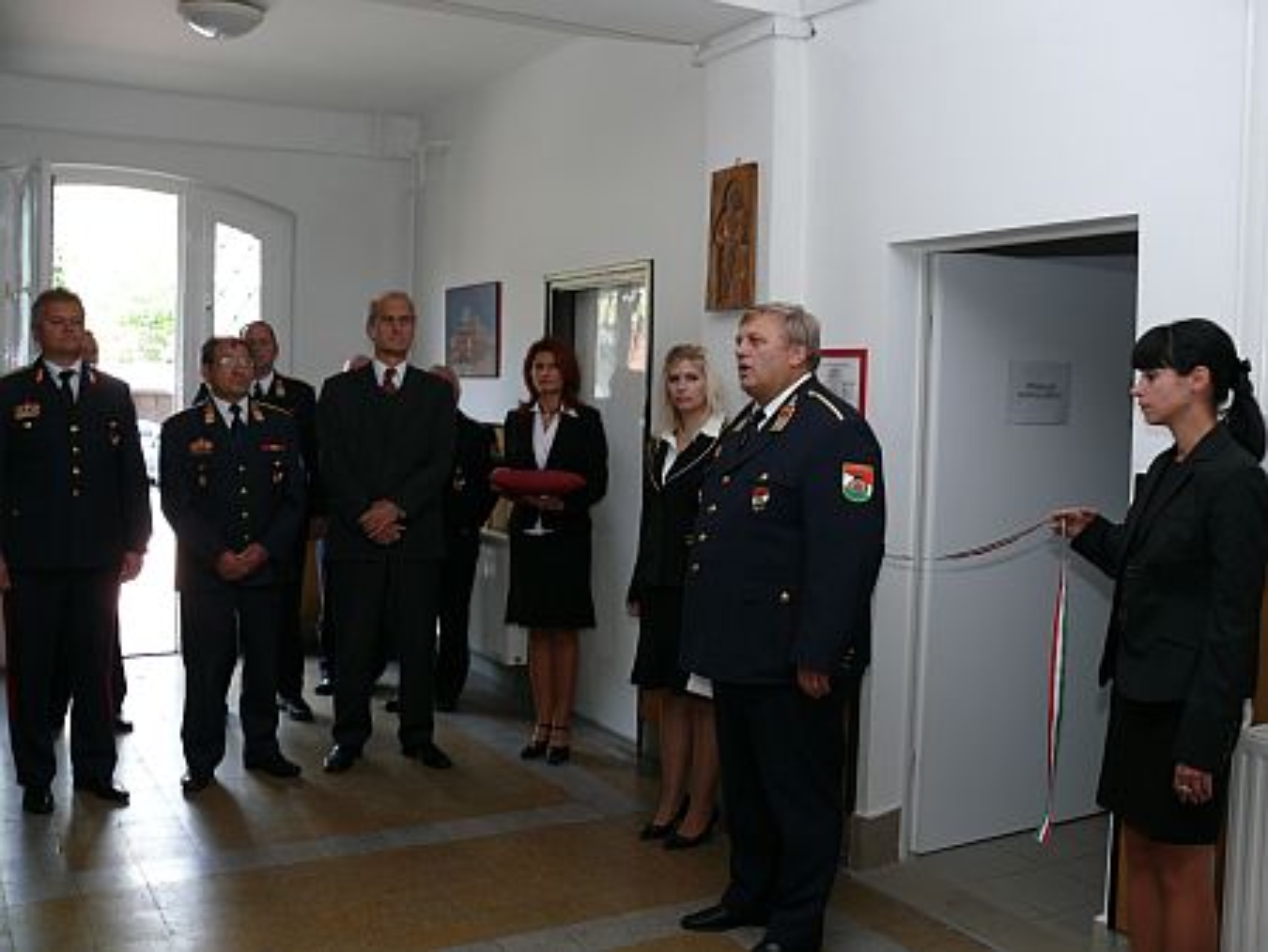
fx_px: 1283
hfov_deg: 52.6
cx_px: 634
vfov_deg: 40.7
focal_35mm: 35
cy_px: 476
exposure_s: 1/30
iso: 100
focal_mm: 7.4
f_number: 4
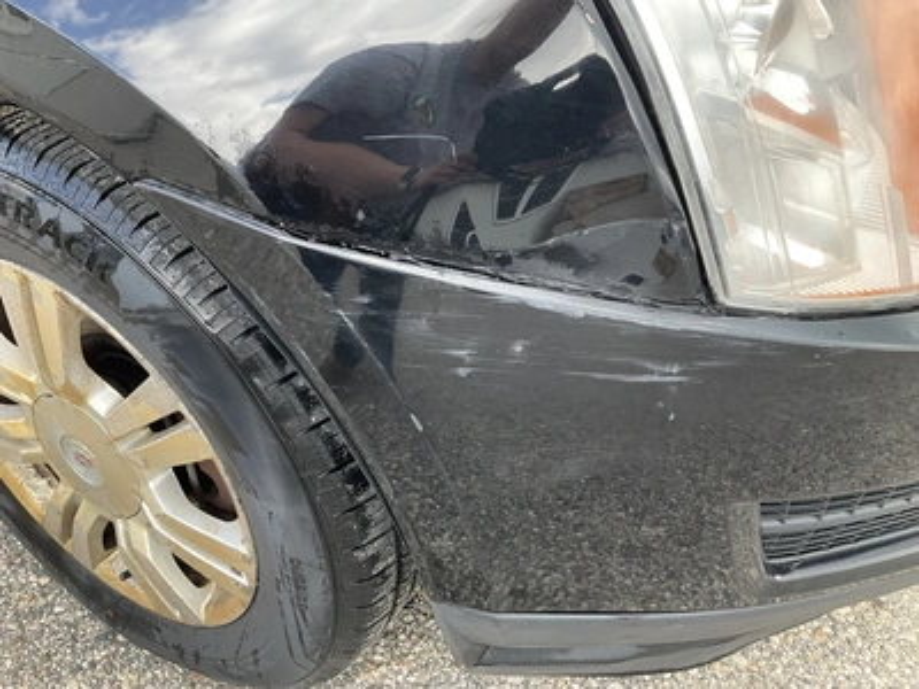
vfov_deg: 48.2
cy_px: 344
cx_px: 460
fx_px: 770
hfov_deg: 61.7
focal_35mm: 29
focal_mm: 3
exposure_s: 1/122
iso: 20
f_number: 1.8
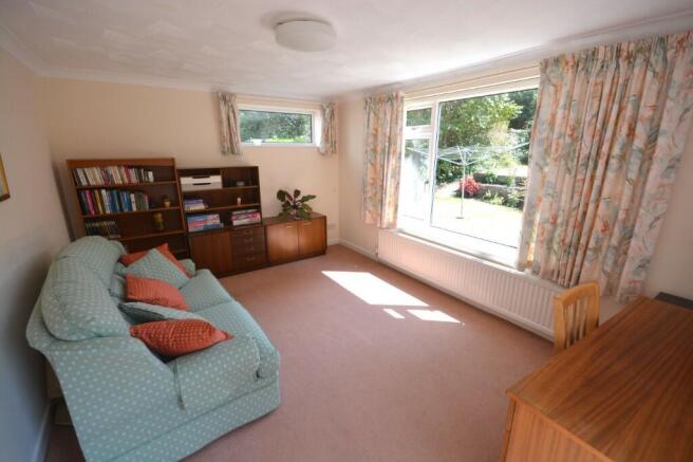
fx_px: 289
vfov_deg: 77.3
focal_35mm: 15
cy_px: 231
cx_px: 346
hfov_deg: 100.4
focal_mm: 10
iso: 400
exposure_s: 1/160
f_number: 8
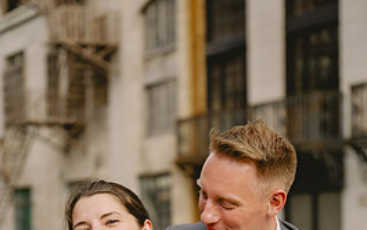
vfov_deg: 10.6
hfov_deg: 17.2
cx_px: 202
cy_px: 283
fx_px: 1211
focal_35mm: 121
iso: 400
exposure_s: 1/3200
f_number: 3.2
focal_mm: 70
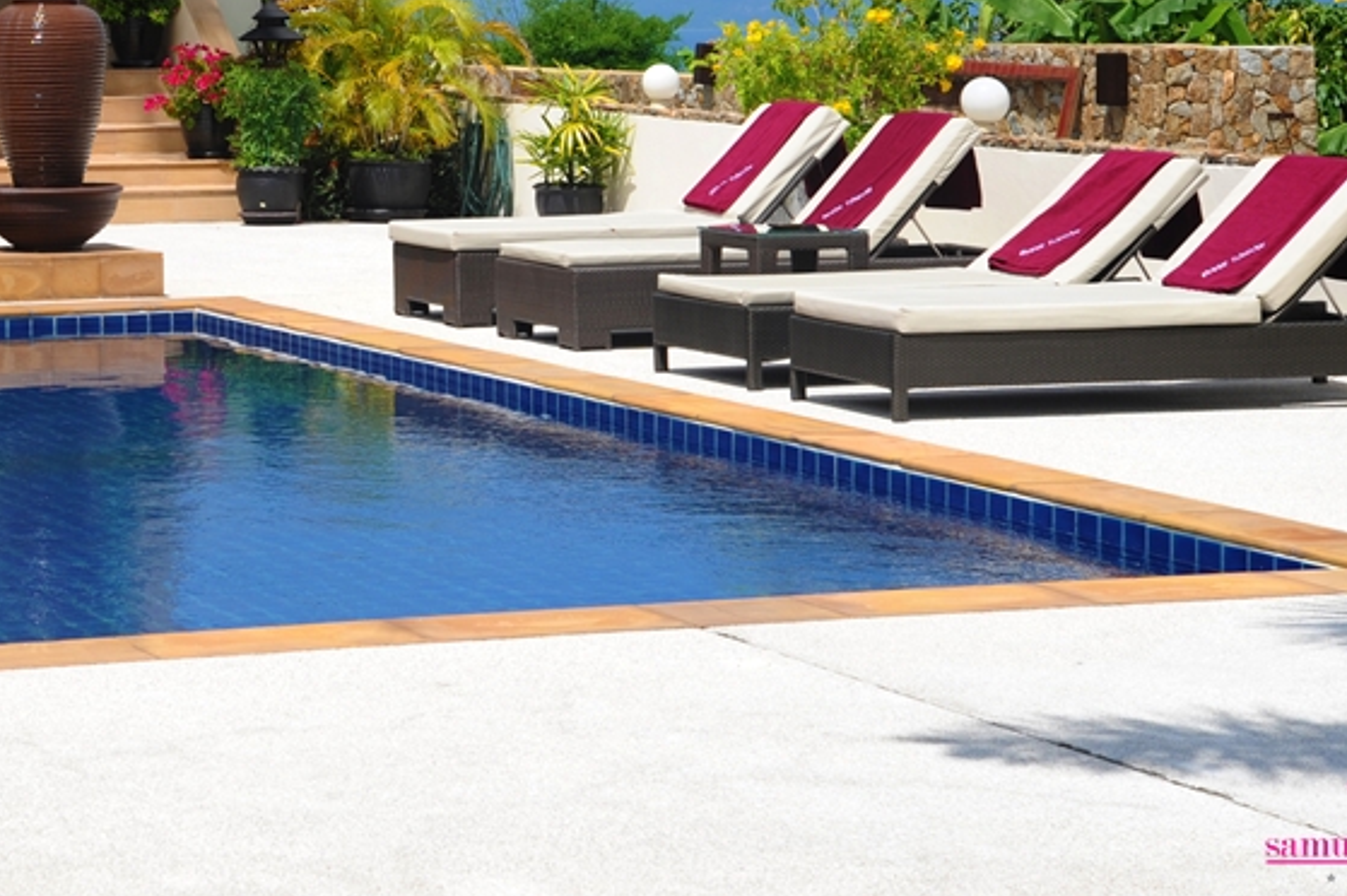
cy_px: -48
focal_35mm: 103
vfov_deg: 13.1
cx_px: 178
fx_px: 3851
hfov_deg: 19.5
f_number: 9
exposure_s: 1/320
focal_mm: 48
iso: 200
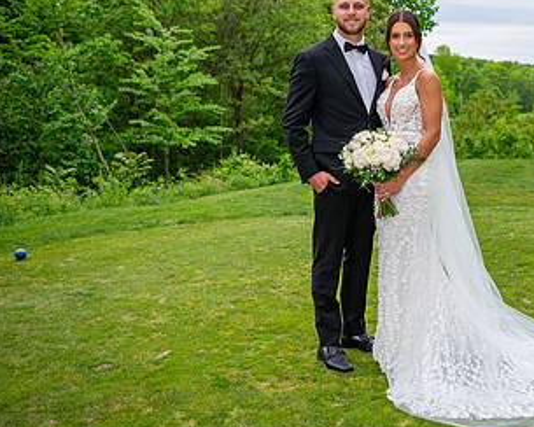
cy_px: 142
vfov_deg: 26.5
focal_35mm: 57
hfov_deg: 31.9
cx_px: 445
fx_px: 901
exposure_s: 1/2000
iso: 400
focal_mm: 32
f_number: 3.2
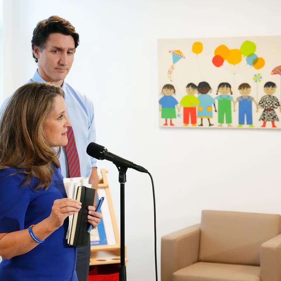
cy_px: 141
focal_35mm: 90
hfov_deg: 19.3
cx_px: 139
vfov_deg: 19.3
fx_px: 827
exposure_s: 1/250
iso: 6400
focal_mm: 70
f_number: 7.1
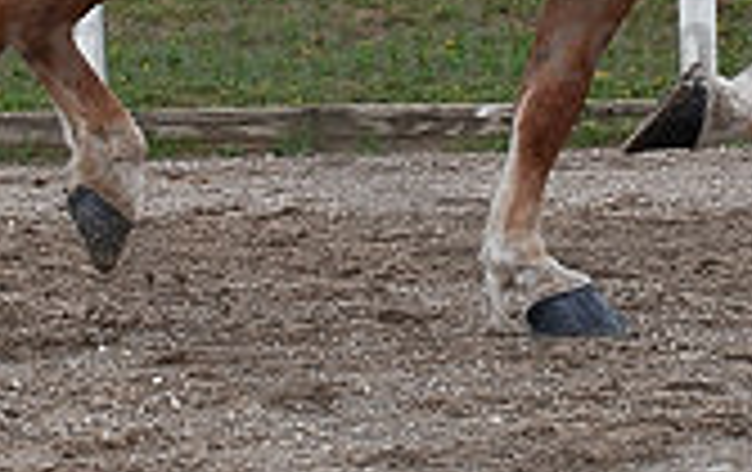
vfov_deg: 4.1
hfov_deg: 6.5
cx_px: 554
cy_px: -106
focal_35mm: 322
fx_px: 6610
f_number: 5.6
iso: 1800
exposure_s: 1/1600
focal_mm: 105
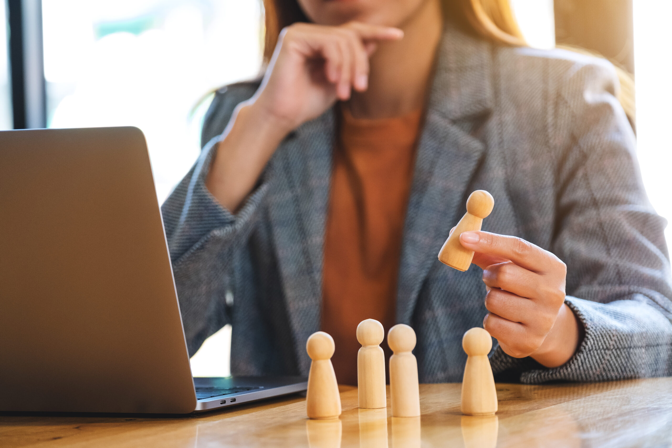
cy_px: 224
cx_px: 336
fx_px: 2651
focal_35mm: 142
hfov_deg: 14.4
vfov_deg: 9.7
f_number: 2.8
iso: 1250
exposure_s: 1/140
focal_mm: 94.5
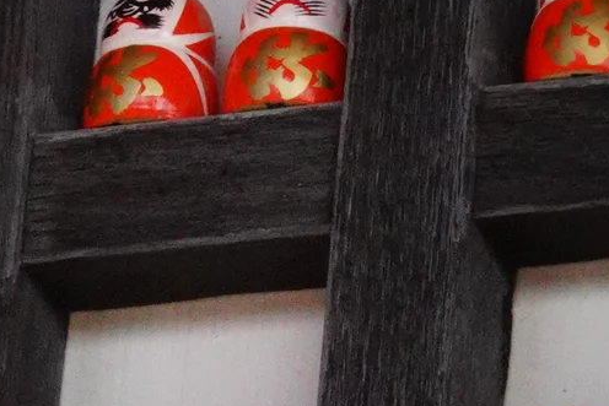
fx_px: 9746
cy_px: 320
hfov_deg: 3.6
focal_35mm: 576
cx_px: 221
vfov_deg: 2.4
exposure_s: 1/1250
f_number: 9
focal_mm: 43.55
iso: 1000
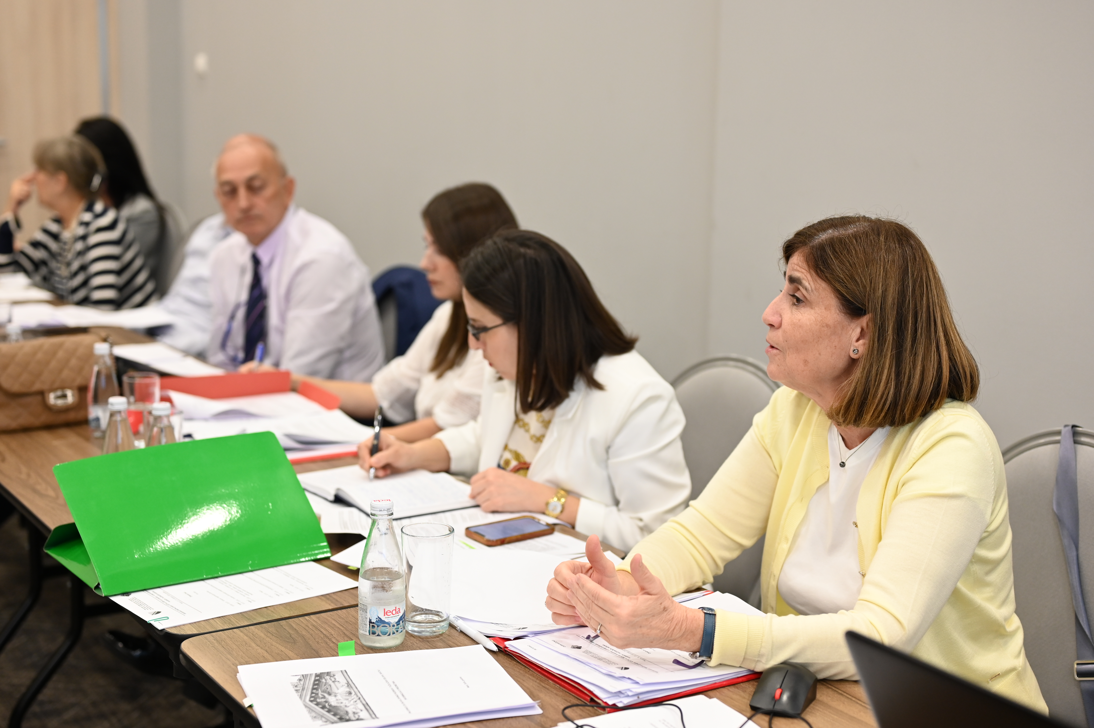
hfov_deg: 39.6
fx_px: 1518
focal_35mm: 50
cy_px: 364
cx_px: 547
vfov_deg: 27.0
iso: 1000
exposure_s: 1/125
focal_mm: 50
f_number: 2.8
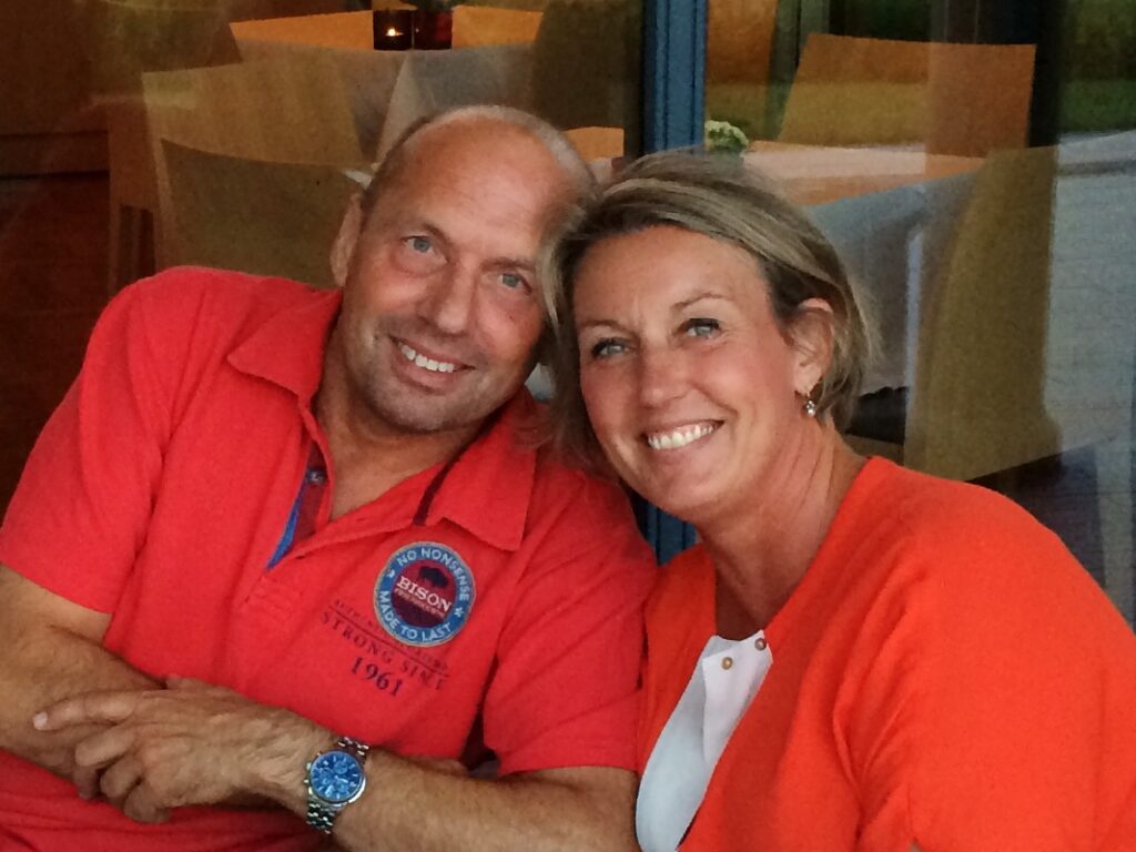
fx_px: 985
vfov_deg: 46.8
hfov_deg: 60.0
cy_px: 426
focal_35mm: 30
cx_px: 568
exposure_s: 1/30
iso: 160
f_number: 2.2
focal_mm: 4.12
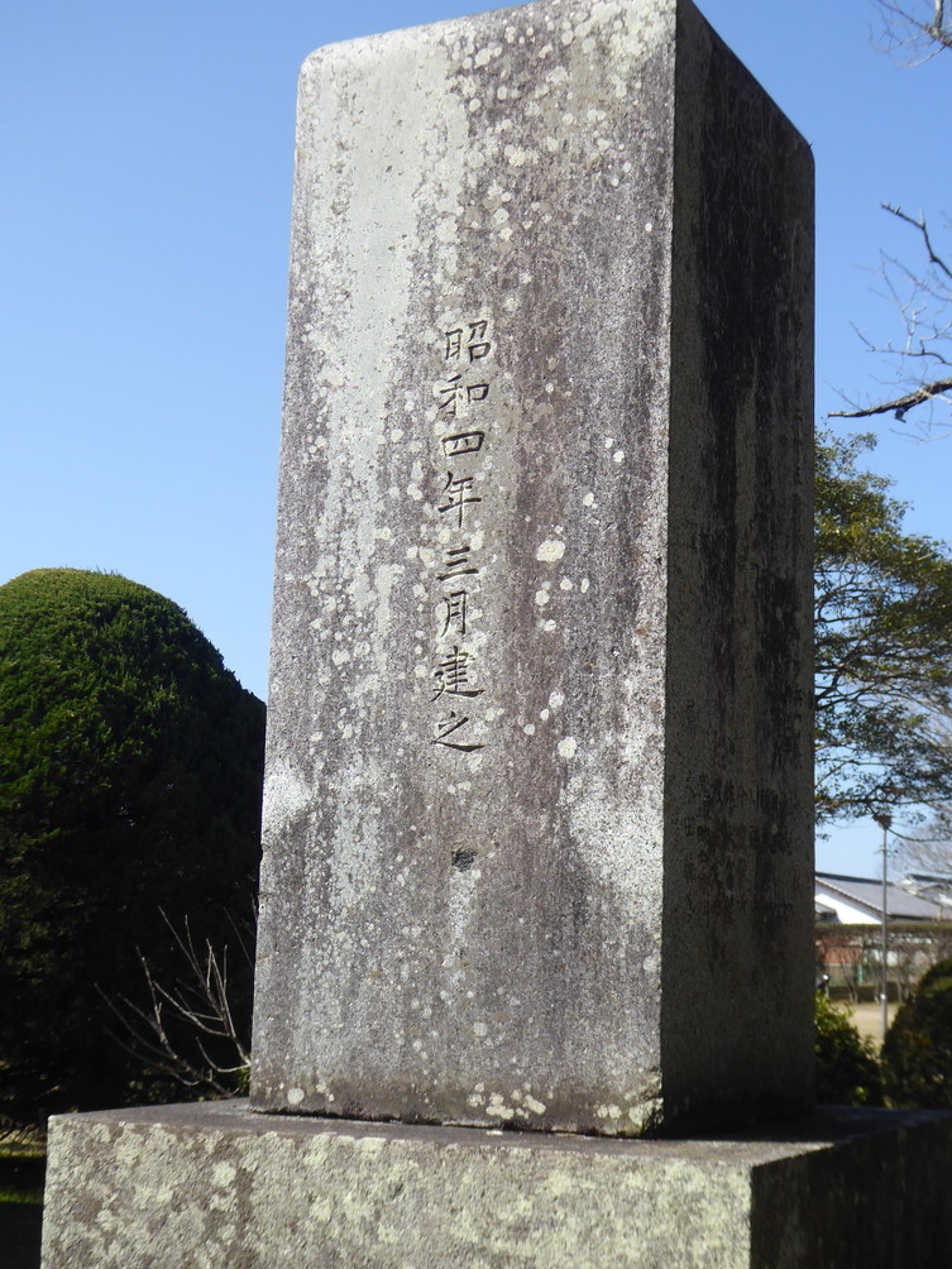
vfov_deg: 34.9
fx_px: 2017
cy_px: 677
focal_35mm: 55
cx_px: 508
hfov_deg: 26.6
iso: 100
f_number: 3.9
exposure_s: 1/640
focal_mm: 7.8
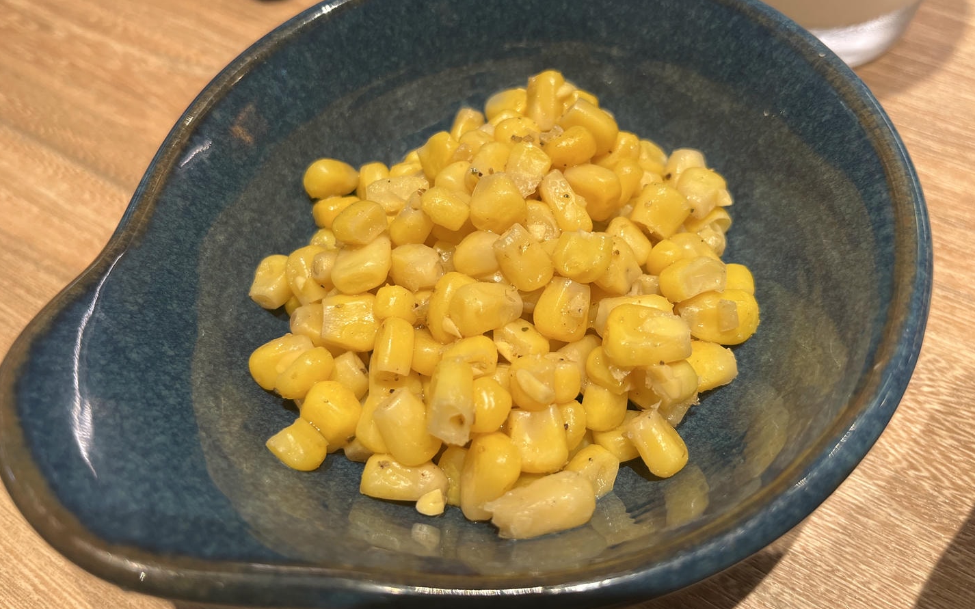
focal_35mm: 29
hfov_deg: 64.6
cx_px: 494
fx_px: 771
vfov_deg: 43.0
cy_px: 263
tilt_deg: -56.1
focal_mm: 5.1
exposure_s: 1/120
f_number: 1.6
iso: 100
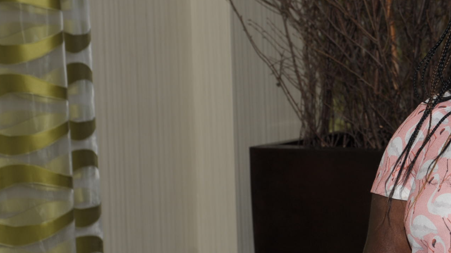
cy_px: 89
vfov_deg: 8.3
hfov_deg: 14.3
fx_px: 1746
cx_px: 523
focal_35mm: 146
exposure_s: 1/60
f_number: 7.1
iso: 200
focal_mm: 56
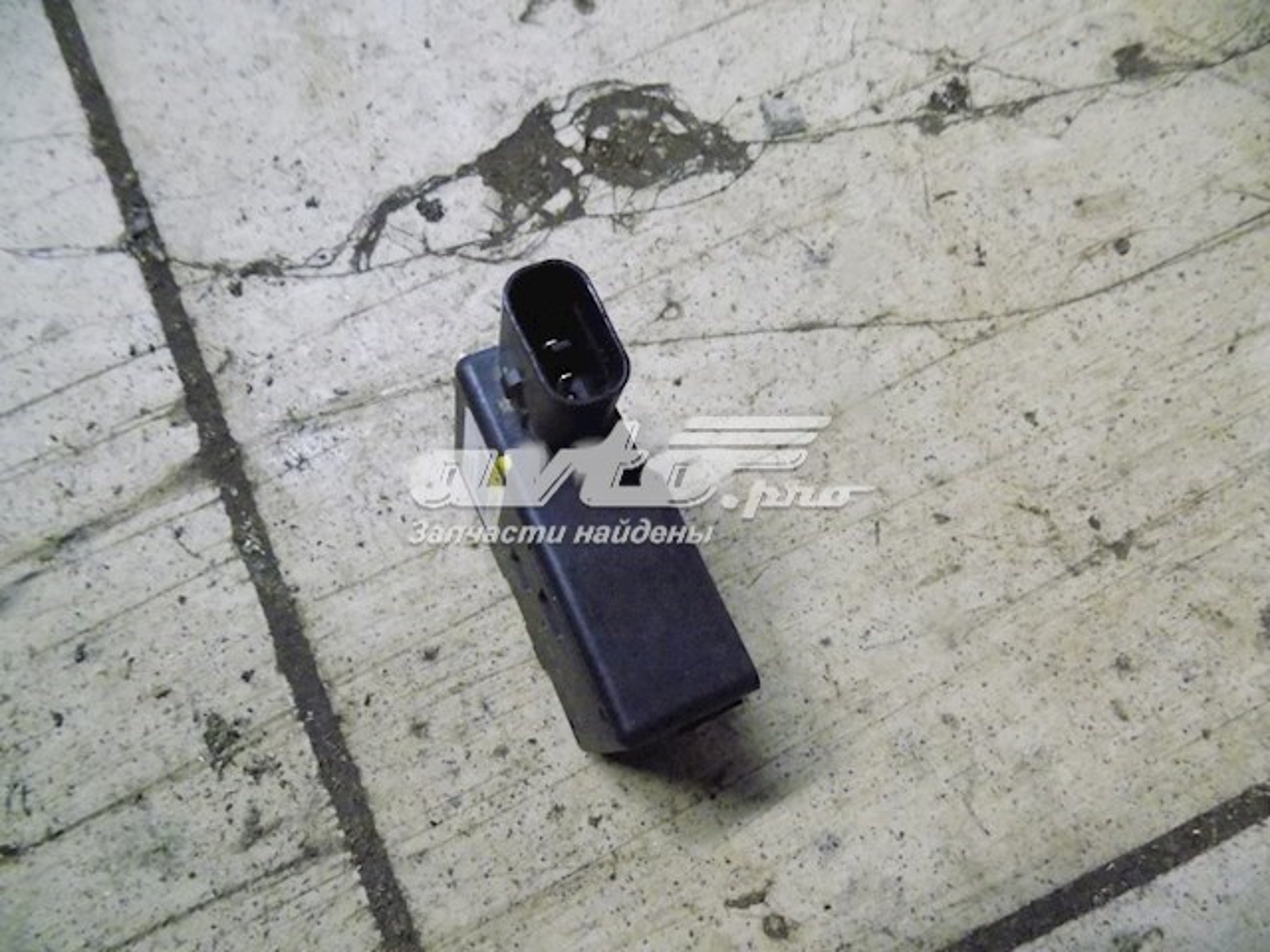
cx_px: 635
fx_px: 844
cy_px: 476
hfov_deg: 73.9
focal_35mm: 23
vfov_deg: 58.9
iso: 1600
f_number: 3.1
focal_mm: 4
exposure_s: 1/60
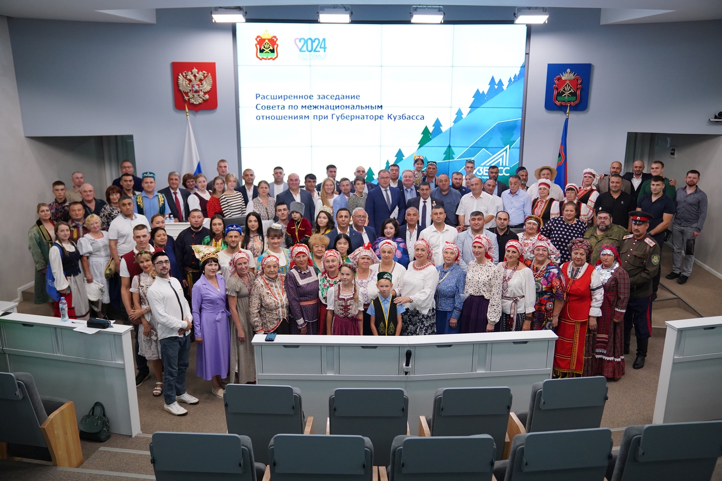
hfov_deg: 63.7
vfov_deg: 45.0
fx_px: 582
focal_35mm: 29
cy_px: 240
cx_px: 361
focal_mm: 29
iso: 2500
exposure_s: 1/500
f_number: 2.8
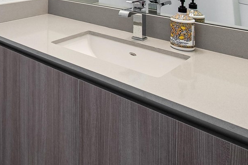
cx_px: -12
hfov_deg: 41.5
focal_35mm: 39
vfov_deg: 28.3
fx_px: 269
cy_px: -48
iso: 100
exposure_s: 1/3
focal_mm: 7
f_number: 5.6
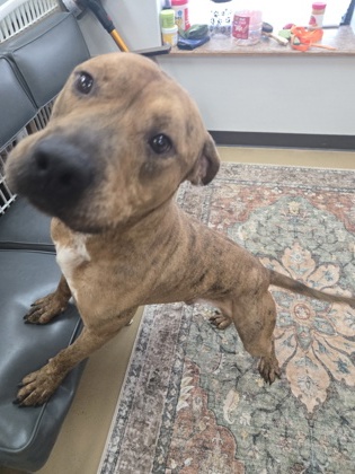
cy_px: 237
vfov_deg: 73.9
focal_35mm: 23
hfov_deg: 58.9
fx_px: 314
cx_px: 178
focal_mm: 5.4
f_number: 1.8
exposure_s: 1/120
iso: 640
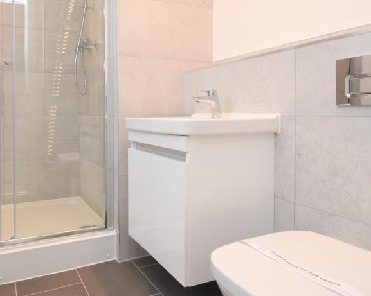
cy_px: 115
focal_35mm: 25
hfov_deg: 65.7
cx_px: 114
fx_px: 274
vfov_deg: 56.2
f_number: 5.6
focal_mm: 10
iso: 800
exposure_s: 1/125
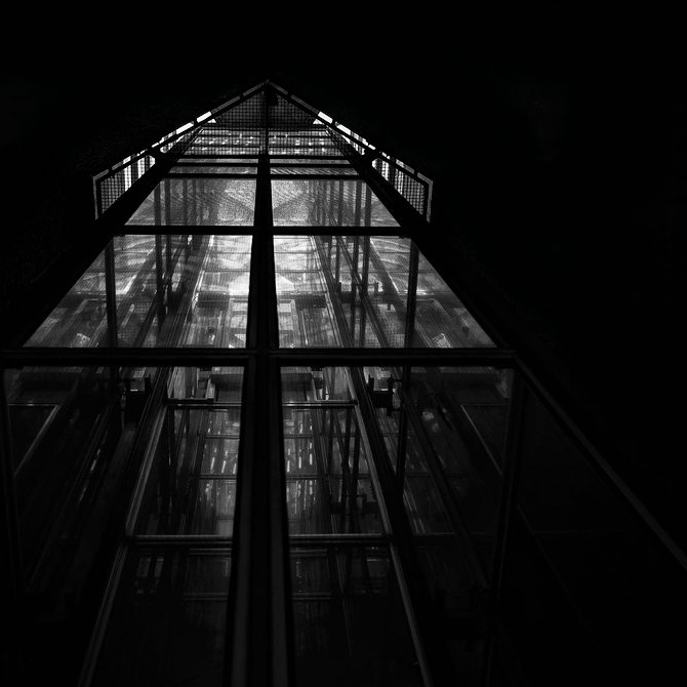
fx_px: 584
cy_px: 346
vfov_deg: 60.9
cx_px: 264
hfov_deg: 60.3
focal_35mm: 26
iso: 100
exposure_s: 1/160
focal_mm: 20
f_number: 1.8
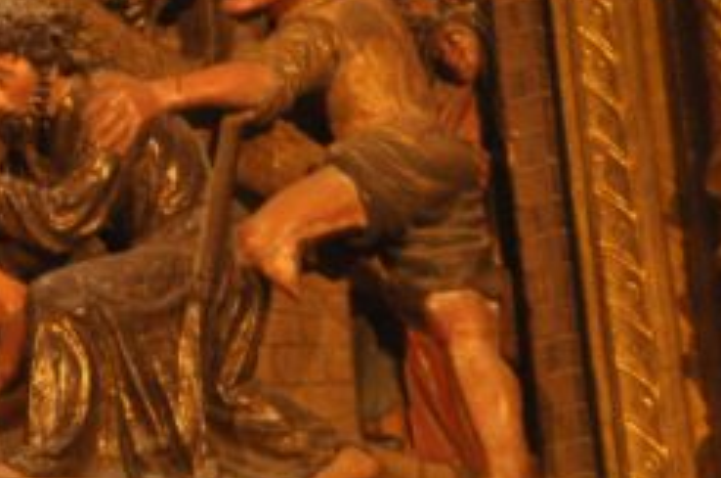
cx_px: -396
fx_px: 6057
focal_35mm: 303
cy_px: -110
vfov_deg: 4.5
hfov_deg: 6.7
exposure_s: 1/20
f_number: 4.8
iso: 1600
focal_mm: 62
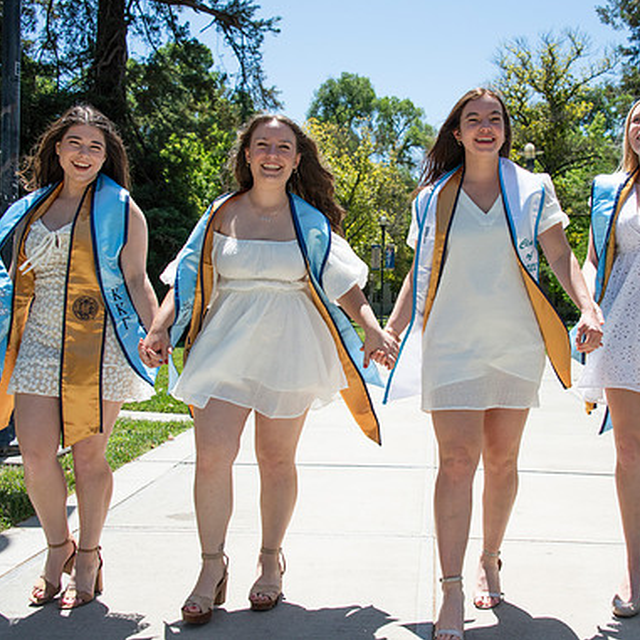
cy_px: 317
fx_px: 920
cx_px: 388
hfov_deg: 38.2
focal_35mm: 44
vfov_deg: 38.3
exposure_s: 1/2500
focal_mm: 34
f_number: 5.6
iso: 500
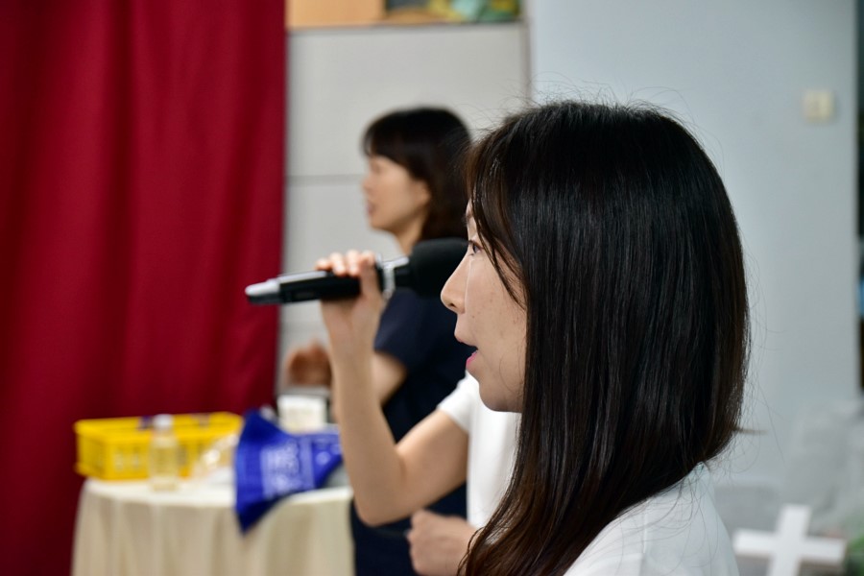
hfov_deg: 18.2
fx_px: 2700
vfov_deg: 12.2
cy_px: 288
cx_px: 432
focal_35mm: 112
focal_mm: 75
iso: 800
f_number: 5.6
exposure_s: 1/50
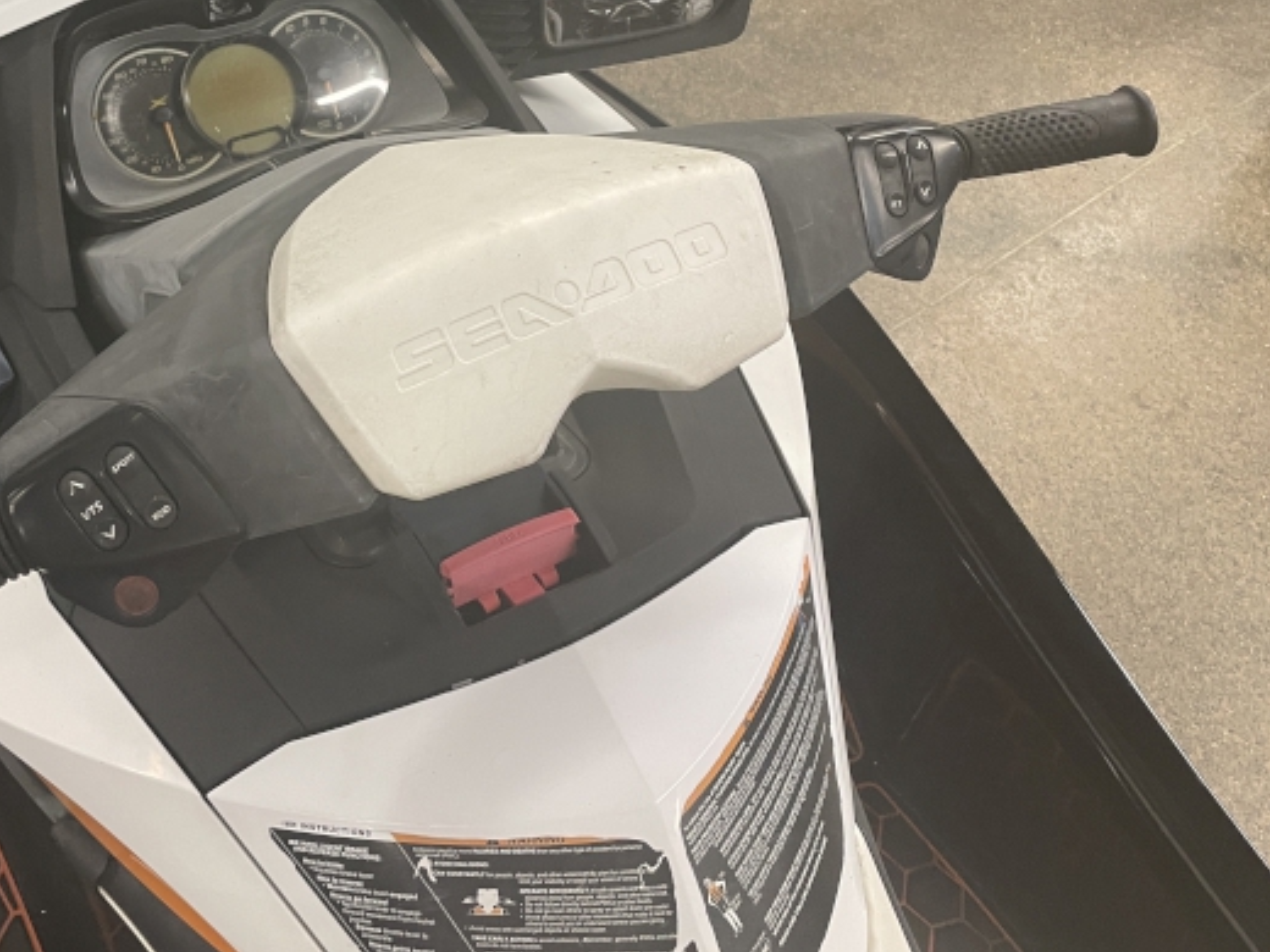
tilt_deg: -47.5
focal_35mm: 40
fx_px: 1468
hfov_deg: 46.4
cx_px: 471
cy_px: 239
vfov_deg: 35.2
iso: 125
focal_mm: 4.2
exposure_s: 1/60
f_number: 1.6
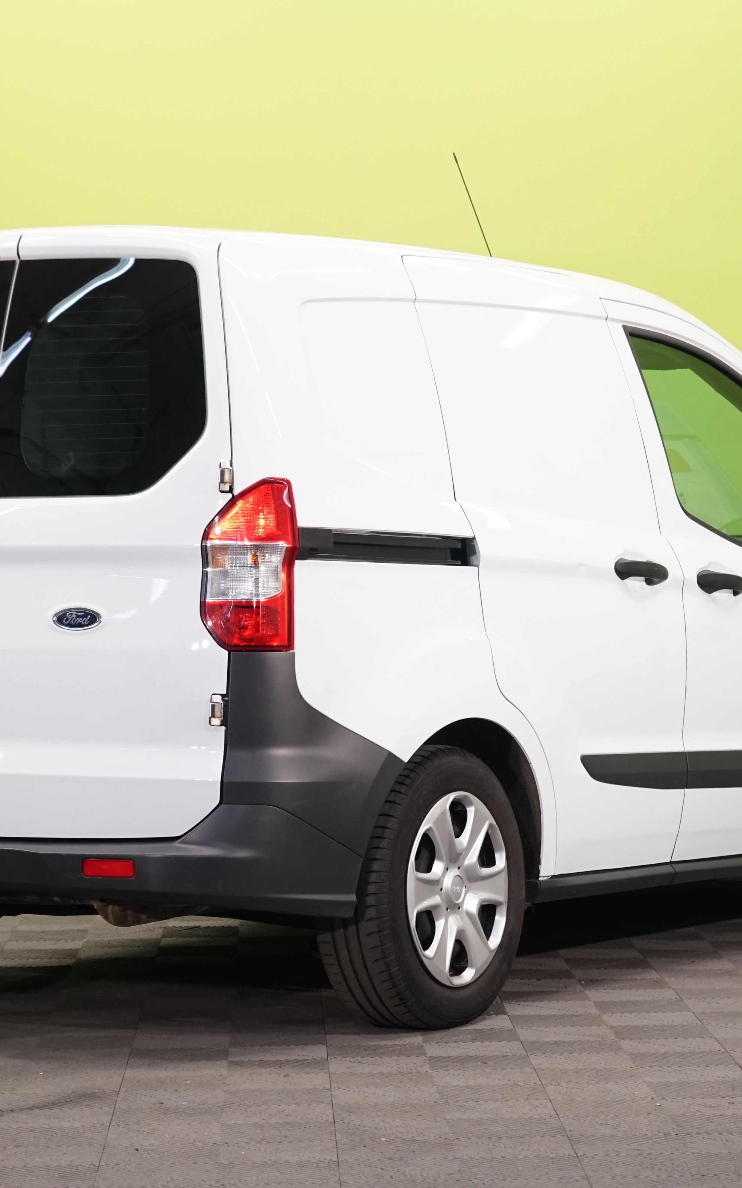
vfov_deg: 19.3
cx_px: 343
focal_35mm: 108
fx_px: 3494
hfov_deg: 12.1
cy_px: 589
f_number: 5.6
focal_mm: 70
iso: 1250
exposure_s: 1/100
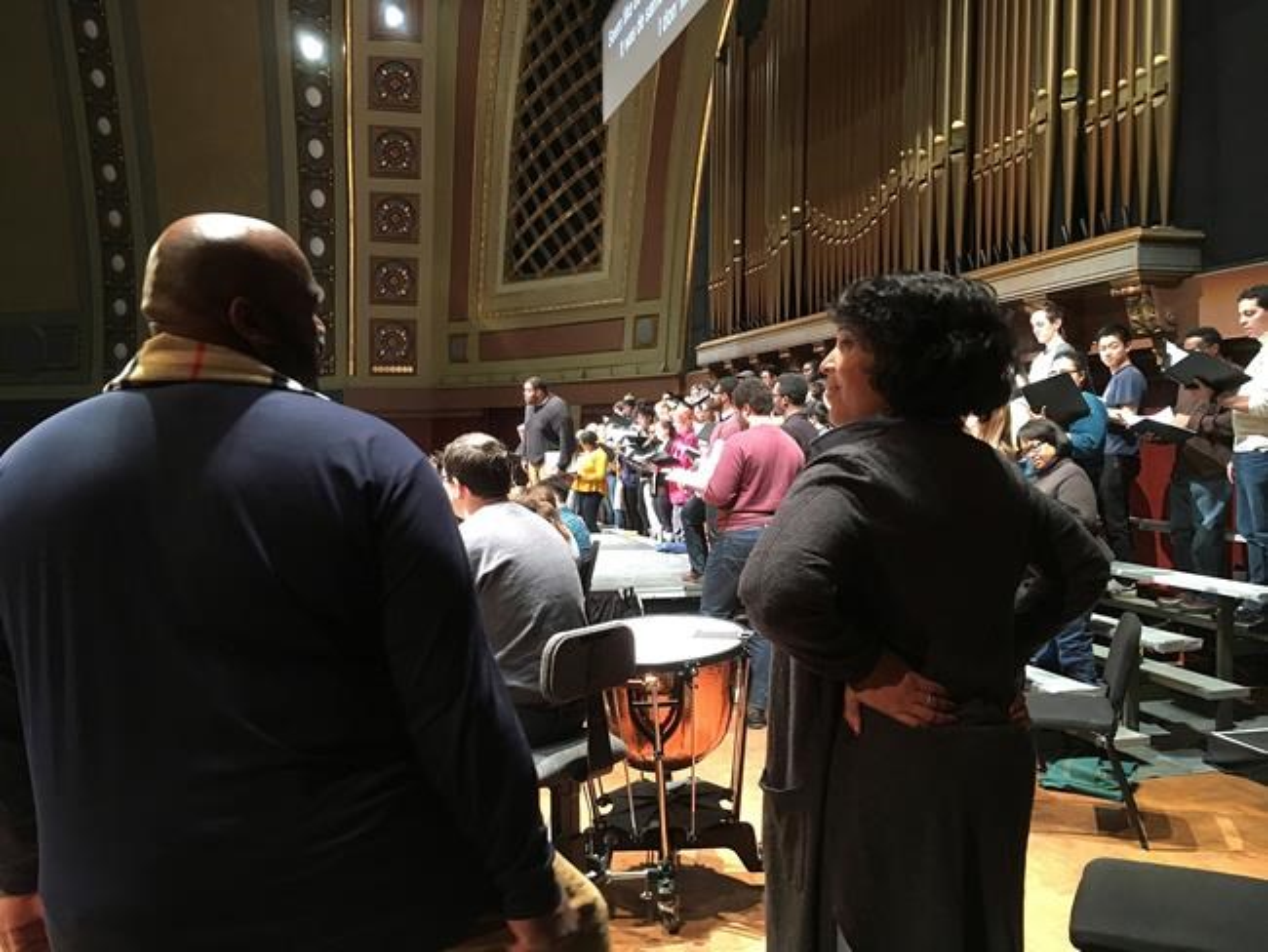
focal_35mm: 29
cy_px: 476
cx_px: 634
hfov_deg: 61.6
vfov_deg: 48.3
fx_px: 1063
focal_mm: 4.15
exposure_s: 1/15
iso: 200
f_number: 2.2
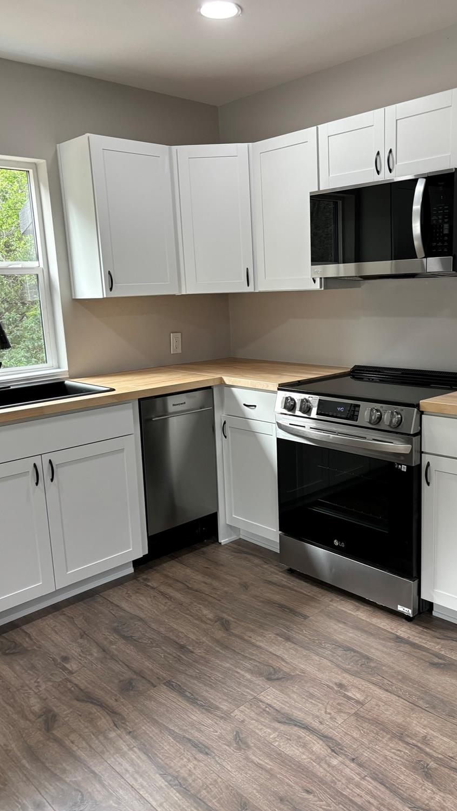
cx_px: 268
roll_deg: +1.2
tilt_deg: -12.5
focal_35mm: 29
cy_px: 402
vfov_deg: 66.1
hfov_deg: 40.1
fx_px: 625
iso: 125
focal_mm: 5.96
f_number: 1.6
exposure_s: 1/120
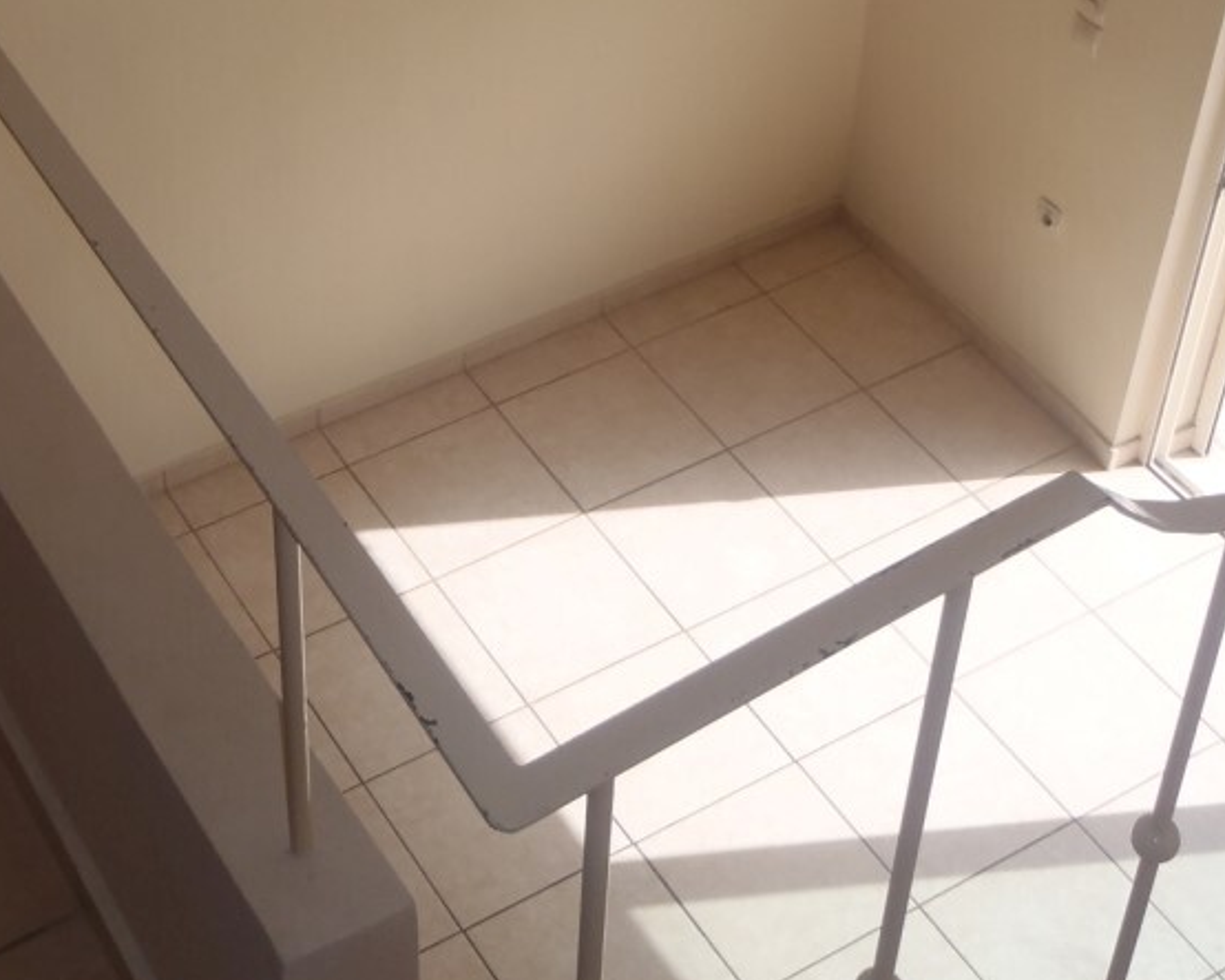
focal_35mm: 65
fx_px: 2356
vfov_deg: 23.1
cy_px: 164
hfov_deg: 28.9
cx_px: 396
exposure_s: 1/200
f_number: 5
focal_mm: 6.53
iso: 80
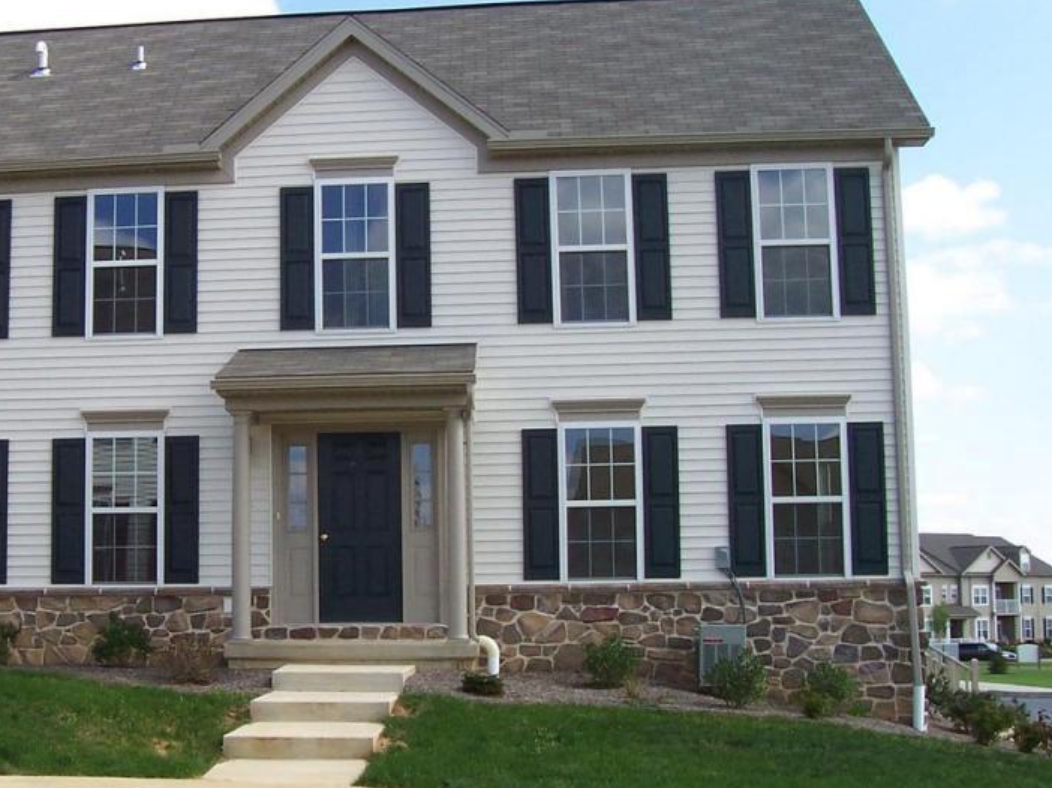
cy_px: 416
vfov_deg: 27.0
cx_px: 295
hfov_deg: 35.0
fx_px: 1641
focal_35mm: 54
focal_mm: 5.6
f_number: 5.6
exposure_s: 1/250
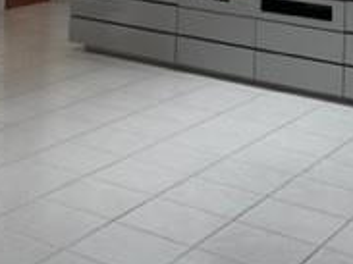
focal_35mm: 91
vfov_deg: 14.9
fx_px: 927
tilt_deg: +2.4
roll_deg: -1.5
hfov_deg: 20.9
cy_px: -148
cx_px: 4
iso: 80
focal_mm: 4.2
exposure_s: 1/121
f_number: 1.6
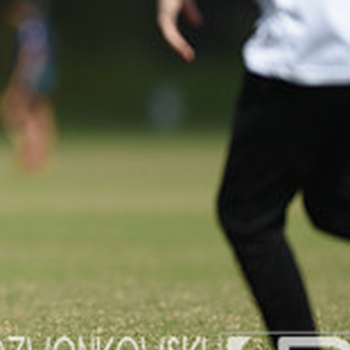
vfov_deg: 1.4
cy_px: 11
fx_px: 14585
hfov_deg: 1.4
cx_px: -264
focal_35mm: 1275
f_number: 2.8
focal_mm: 400
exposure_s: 1/6400
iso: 200
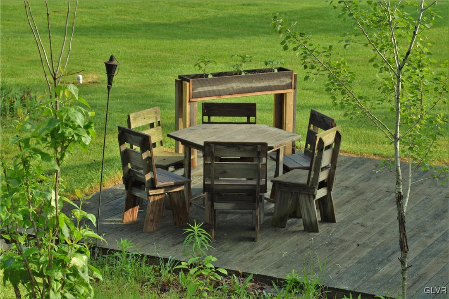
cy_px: 150
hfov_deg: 22.6
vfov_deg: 15.2
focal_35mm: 90
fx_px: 1122
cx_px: 224
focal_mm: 60
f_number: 9
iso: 100
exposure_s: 1/200
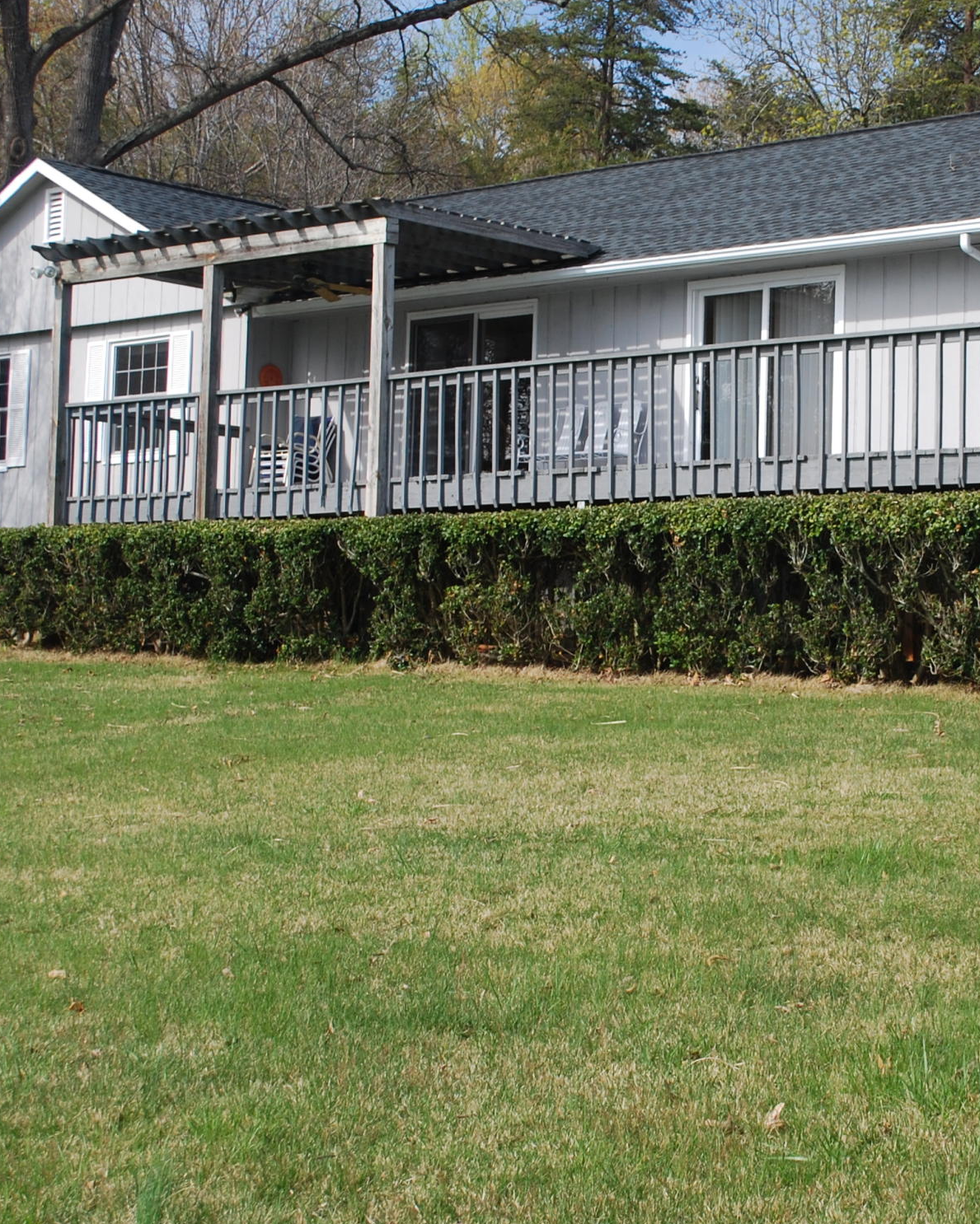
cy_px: 526
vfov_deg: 25.7
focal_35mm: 74
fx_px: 2683
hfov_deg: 20.4
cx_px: 804
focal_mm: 26
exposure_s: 1/125
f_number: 5.6
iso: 125
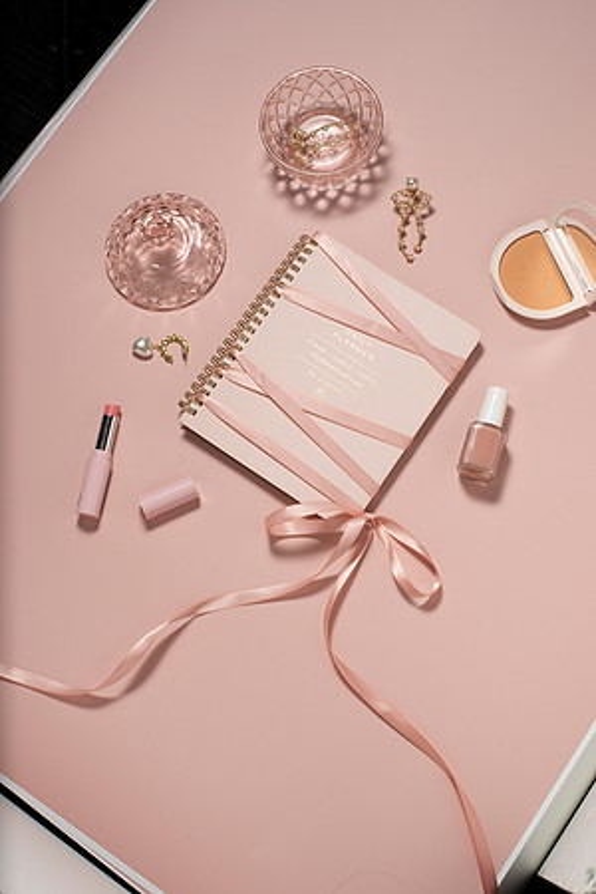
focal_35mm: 50
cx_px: 298
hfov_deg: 27.0
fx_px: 1242
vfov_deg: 39.6
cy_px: 447
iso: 200
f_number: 13
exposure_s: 1/250
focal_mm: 50
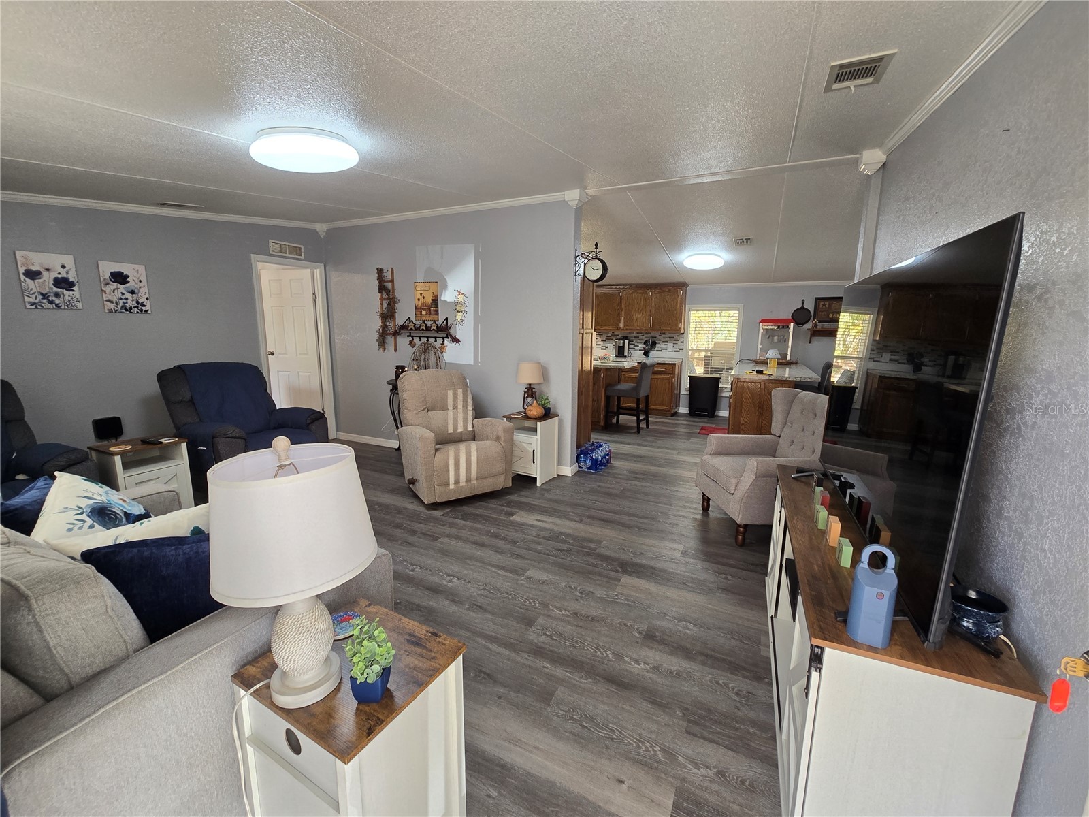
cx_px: 544
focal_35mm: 13
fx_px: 409
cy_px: 408
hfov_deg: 106.2
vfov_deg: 89.9
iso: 100
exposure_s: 1/60
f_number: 2.2
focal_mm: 2.2
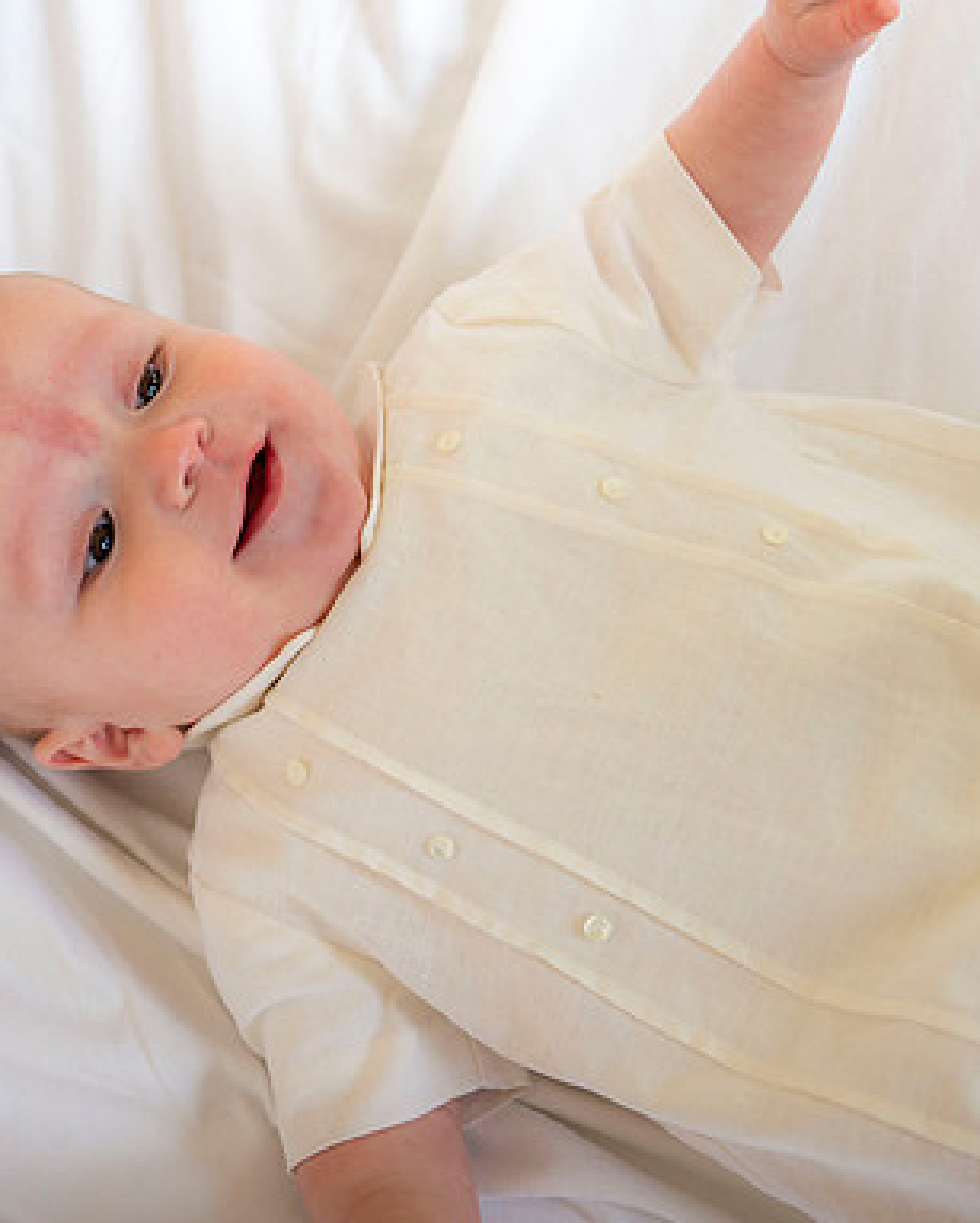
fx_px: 3187
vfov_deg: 21.7
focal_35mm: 88
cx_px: 463
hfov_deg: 17.5
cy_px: 613
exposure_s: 1/200
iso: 250
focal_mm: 62
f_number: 4.5
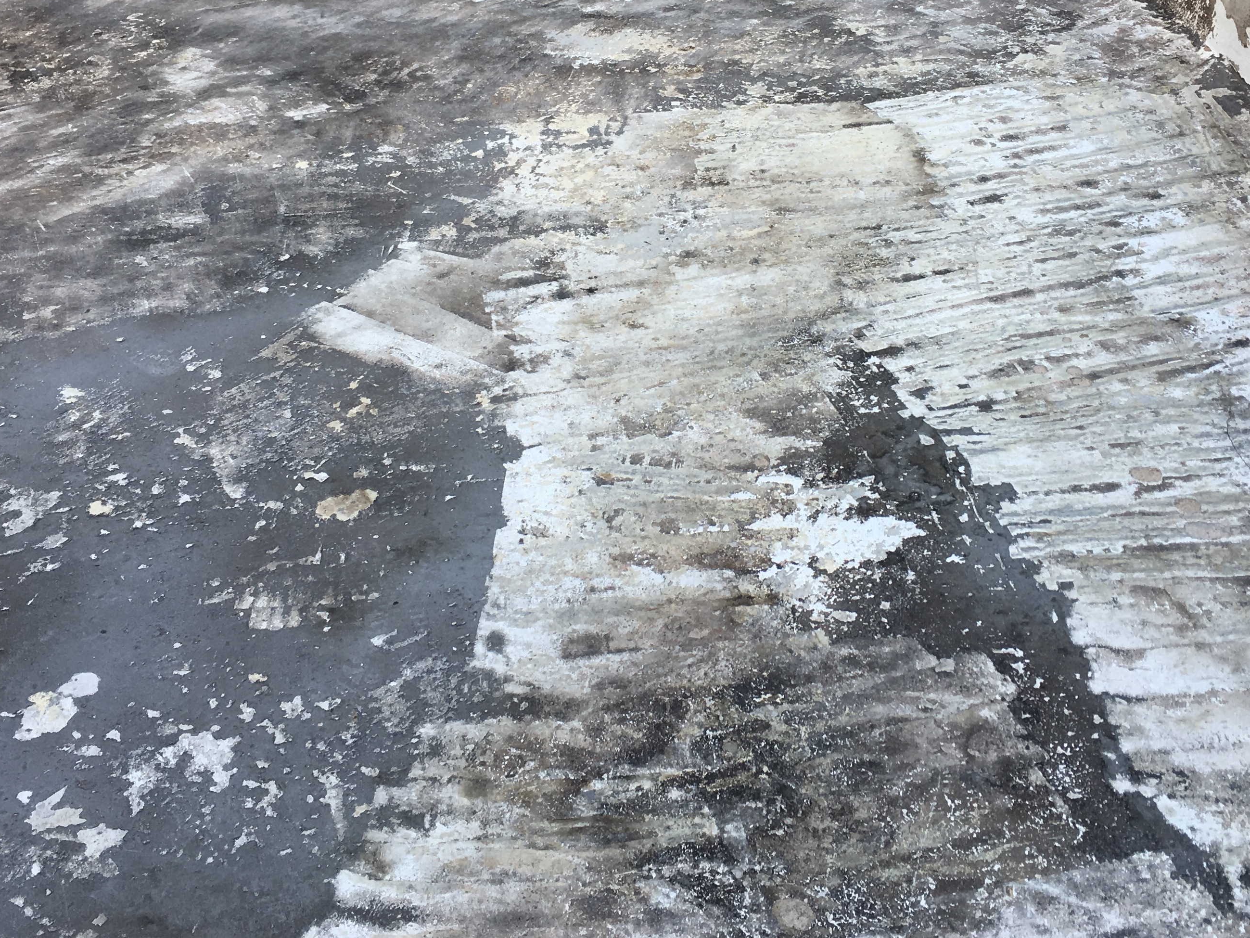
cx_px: 649
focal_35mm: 45
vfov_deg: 31.7
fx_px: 1625
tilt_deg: -27.5
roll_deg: +4.5
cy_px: 260
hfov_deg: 42.1
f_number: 2.2
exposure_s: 1/330
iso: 25
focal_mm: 4.15
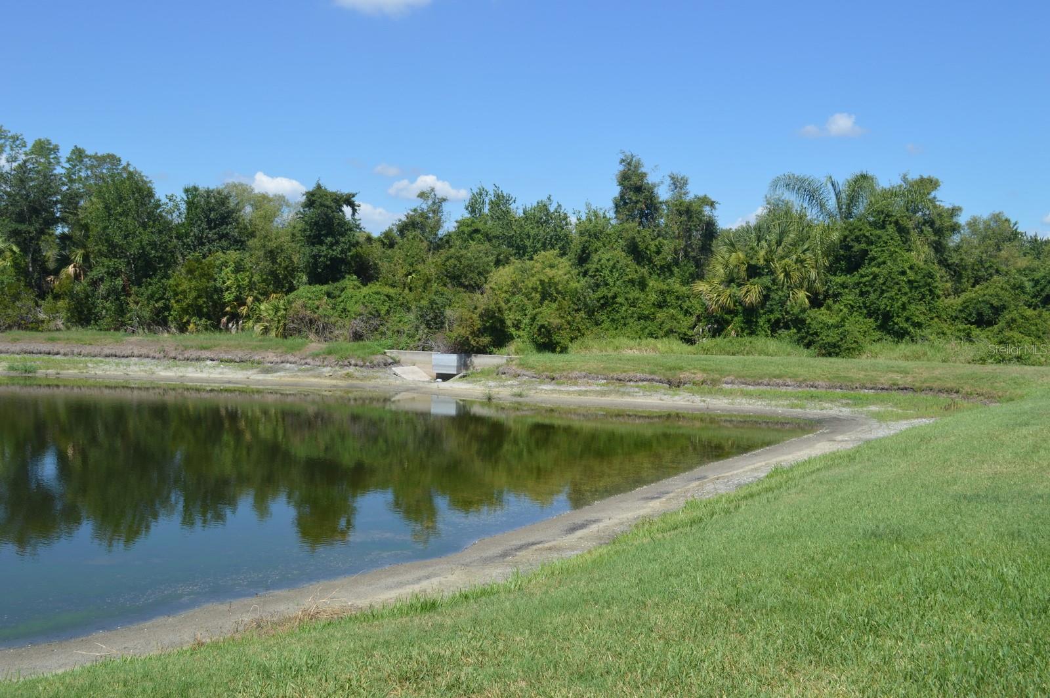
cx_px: 525
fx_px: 1049
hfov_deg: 53.2
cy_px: 349
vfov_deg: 36.8
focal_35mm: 36
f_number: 8
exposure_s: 1/250
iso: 100
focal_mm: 24
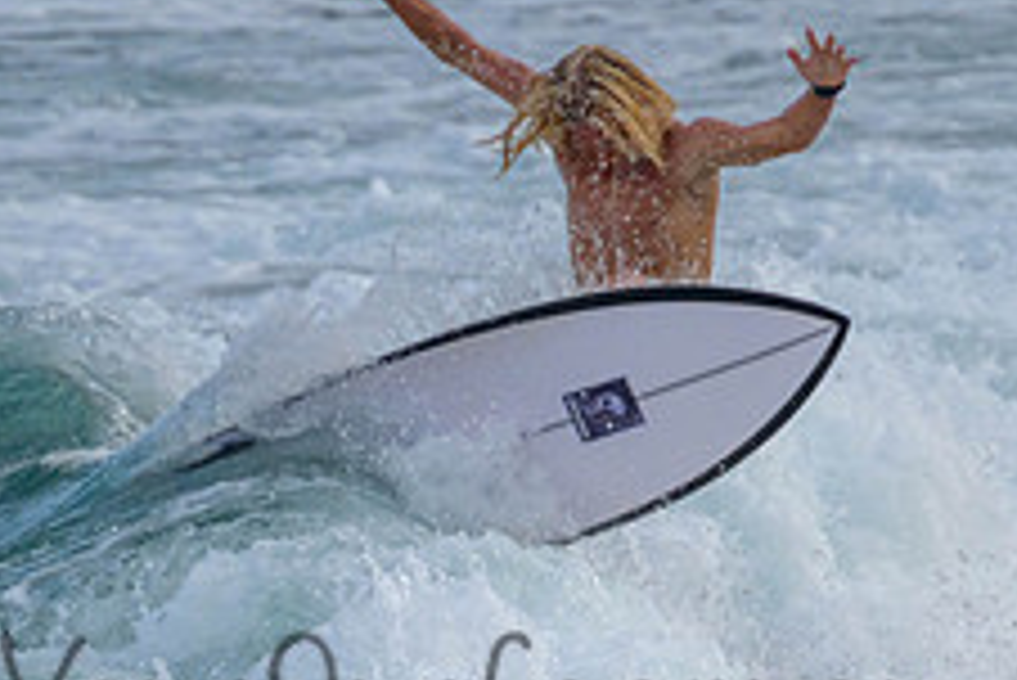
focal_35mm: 2049
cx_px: 464
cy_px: 664
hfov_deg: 1.0
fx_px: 57919
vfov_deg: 0.7
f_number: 11
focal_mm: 800
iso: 1250
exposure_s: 1/2000
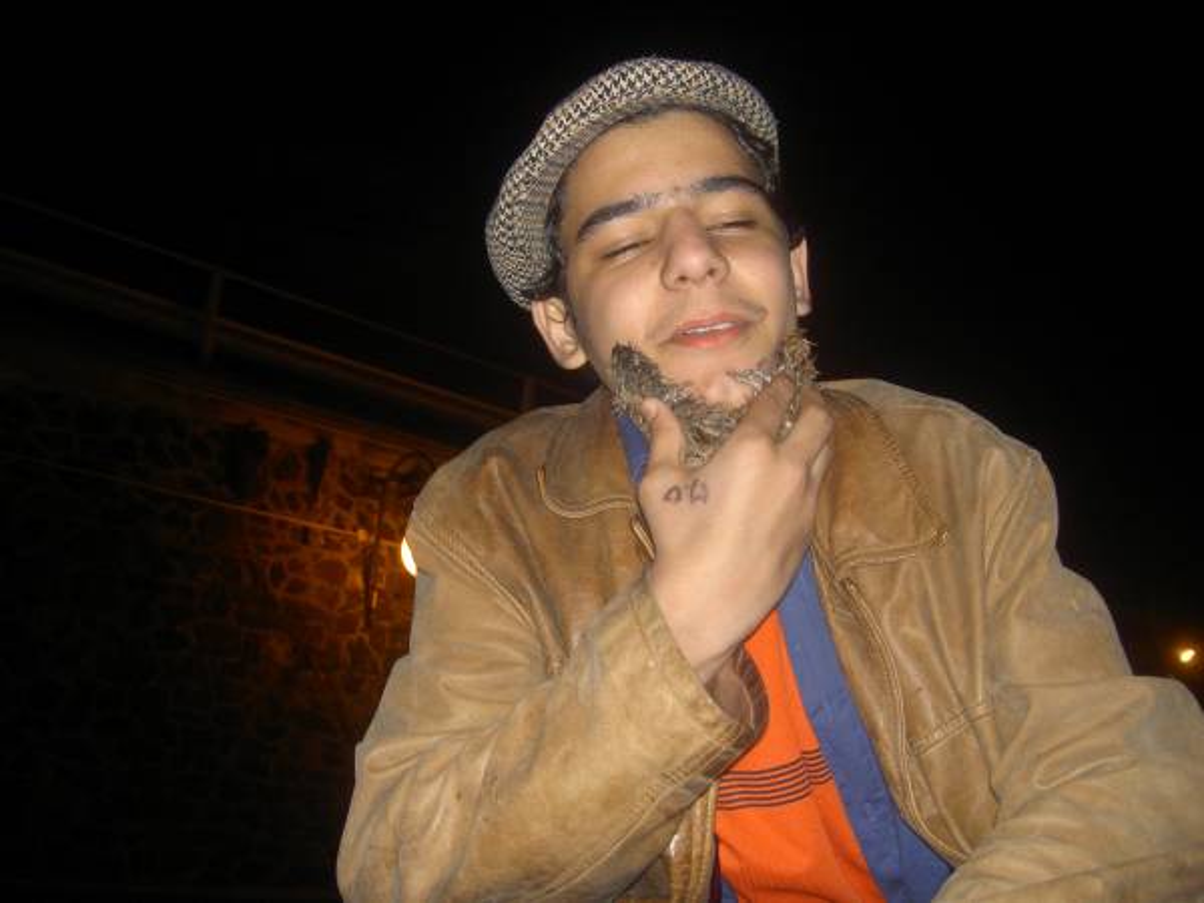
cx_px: 602
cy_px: 452
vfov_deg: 36.8
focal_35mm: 39
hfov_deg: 47.9
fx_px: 1356
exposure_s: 1/60
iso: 100
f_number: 2.8
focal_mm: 8
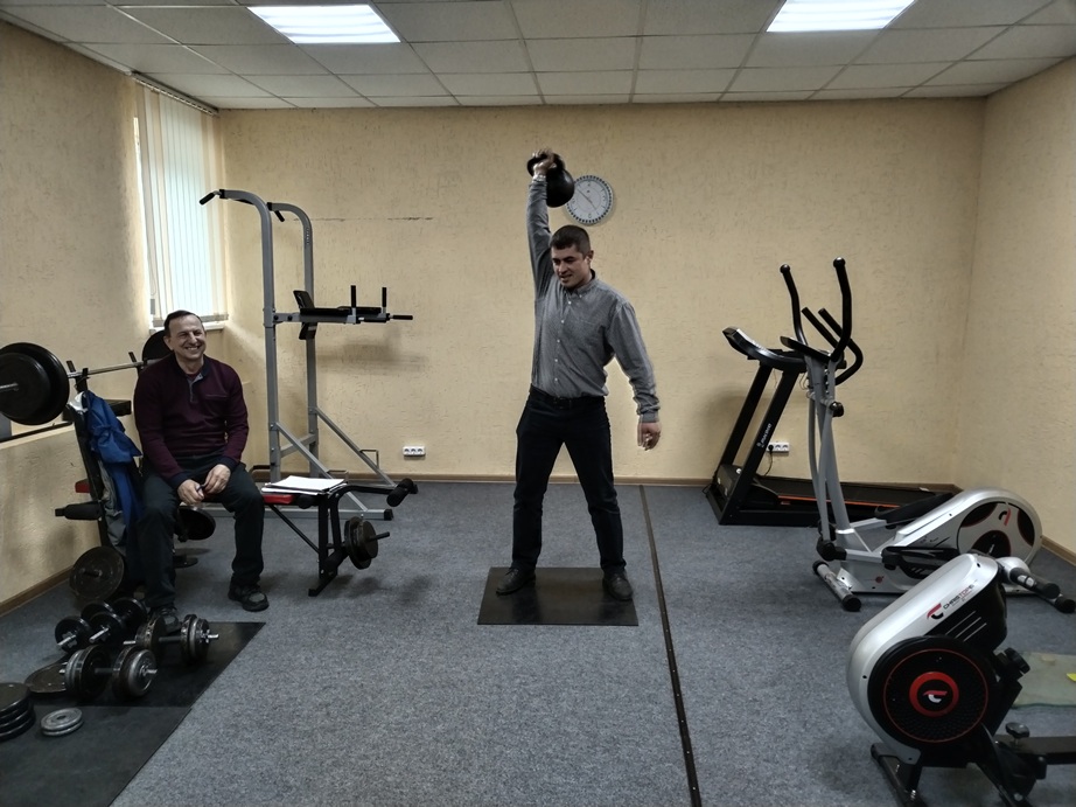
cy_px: 404
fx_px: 808
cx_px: 538
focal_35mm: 26
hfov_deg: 67.3
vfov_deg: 53.0
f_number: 1.8
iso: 479
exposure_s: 1/50
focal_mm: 4.75
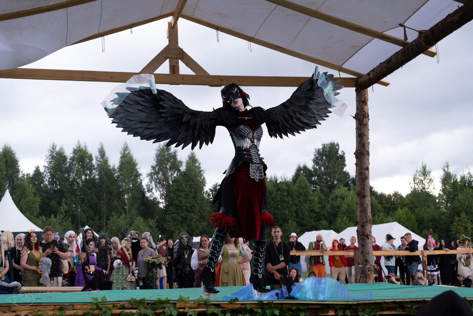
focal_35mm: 51
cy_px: 158
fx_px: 670
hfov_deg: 38.9
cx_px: 236
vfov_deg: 26.5
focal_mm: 34.2
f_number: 3.6
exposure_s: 1/1000
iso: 800
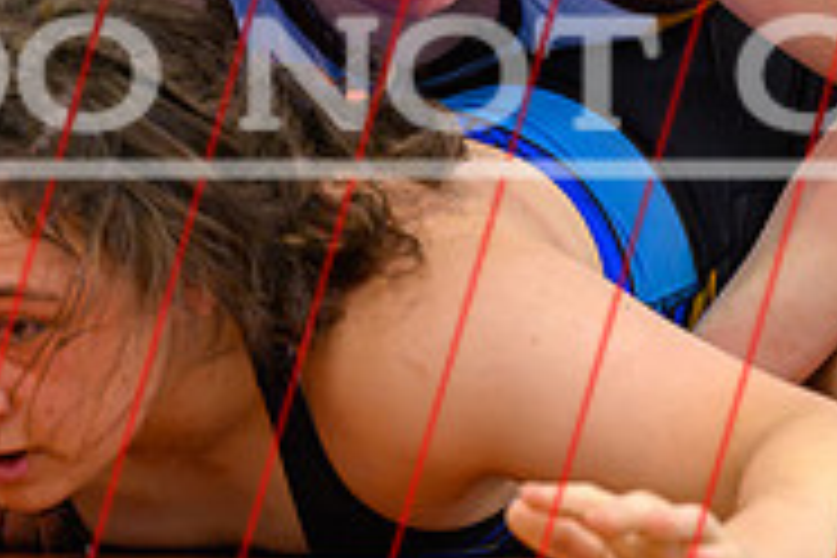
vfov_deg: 2.0
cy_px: 209
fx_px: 16297
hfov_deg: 2.9
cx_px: 467
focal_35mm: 701
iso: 6400
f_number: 2.8
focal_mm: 180
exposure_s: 1/640
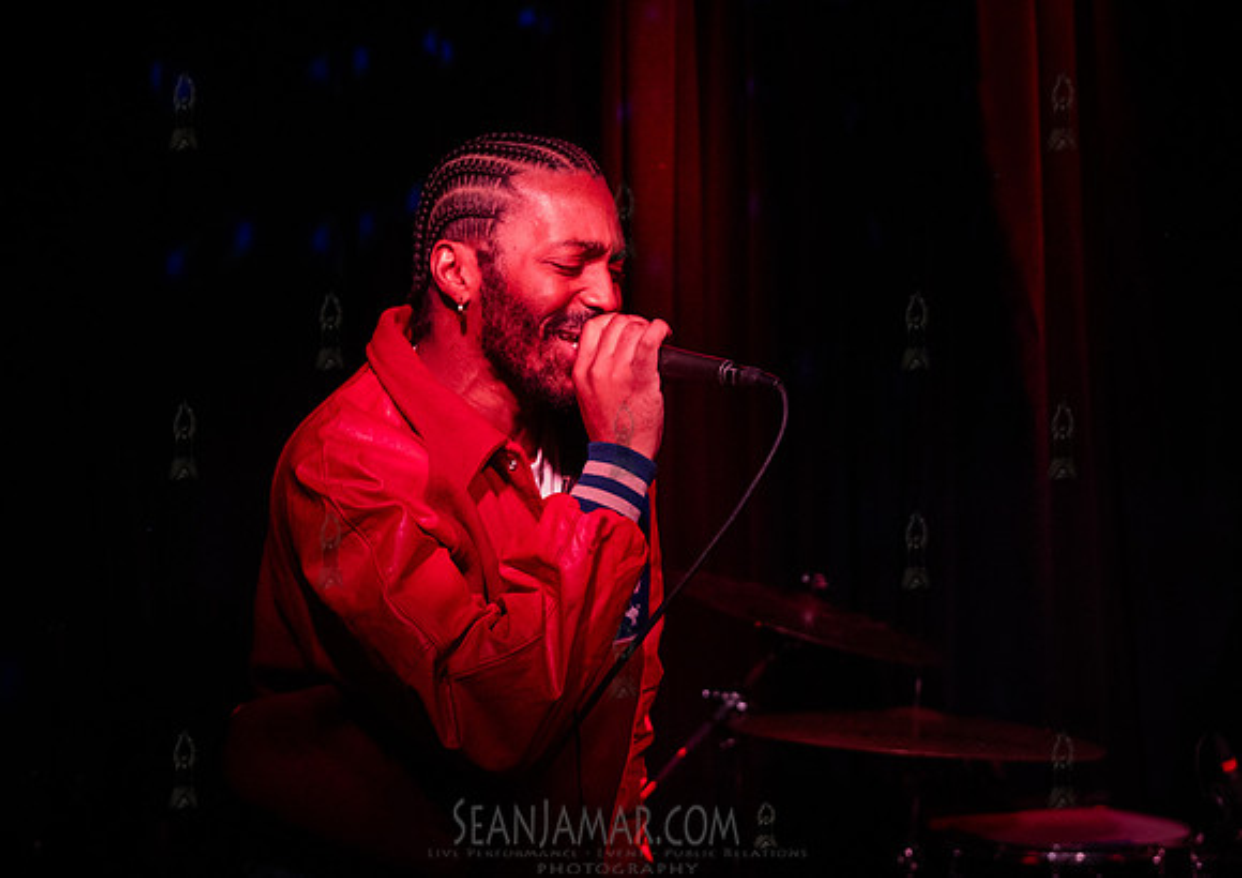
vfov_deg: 19.7
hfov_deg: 27.7
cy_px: 338
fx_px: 2522
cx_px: 640
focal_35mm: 72
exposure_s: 1/320
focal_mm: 56
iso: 12800
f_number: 3.5
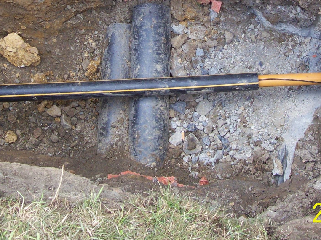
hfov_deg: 26.7
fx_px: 677
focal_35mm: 73
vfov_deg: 19.7
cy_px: 17
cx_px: 161
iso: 80
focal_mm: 6
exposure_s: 1/115
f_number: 2.7
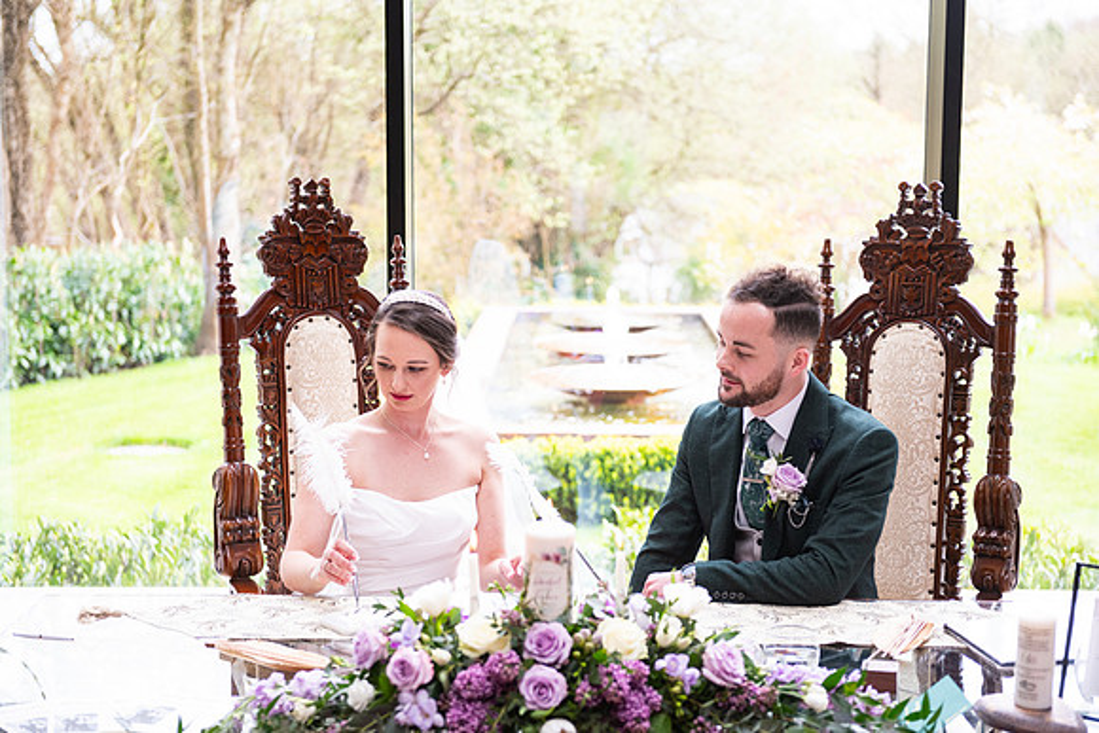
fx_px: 1893
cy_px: 366
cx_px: 550
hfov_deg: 32.4
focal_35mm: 62
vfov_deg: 21.9
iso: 500
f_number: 3.5
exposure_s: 1/200
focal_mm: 62
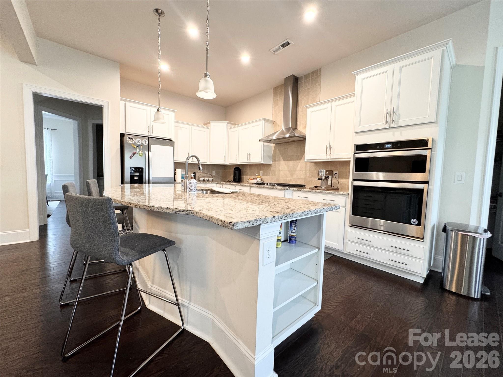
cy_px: 188
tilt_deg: -4.4
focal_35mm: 14
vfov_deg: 85.7
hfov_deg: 102.1
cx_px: 252
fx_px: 203
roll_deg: -2.3
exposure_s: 1/60
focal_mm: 2.22
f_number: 2.2
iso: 160
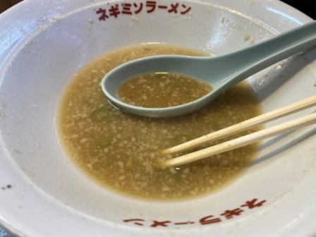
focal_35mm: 26
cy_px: 118
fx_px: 237
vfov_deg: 53.1
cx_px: 158
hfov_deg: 67.3
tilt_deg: -49.3
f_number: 1.8
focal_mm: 4.25
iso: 125
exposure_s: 1/100
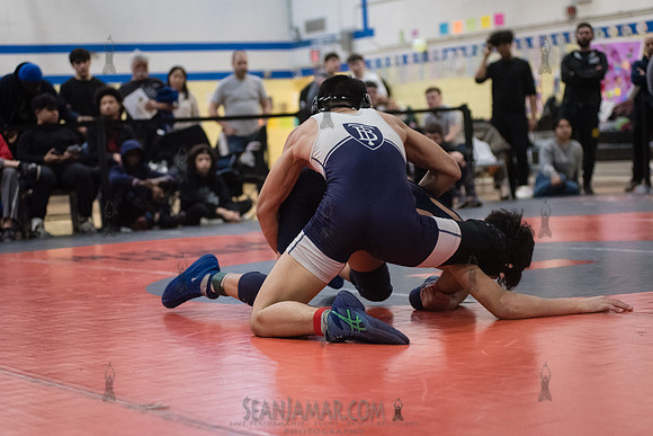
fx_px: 1451
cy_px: 218
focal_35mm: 80
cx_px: 326
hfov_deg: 25.4
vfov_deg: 17.1
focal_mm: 80
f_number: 3.5
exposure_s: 1/500
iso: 8000
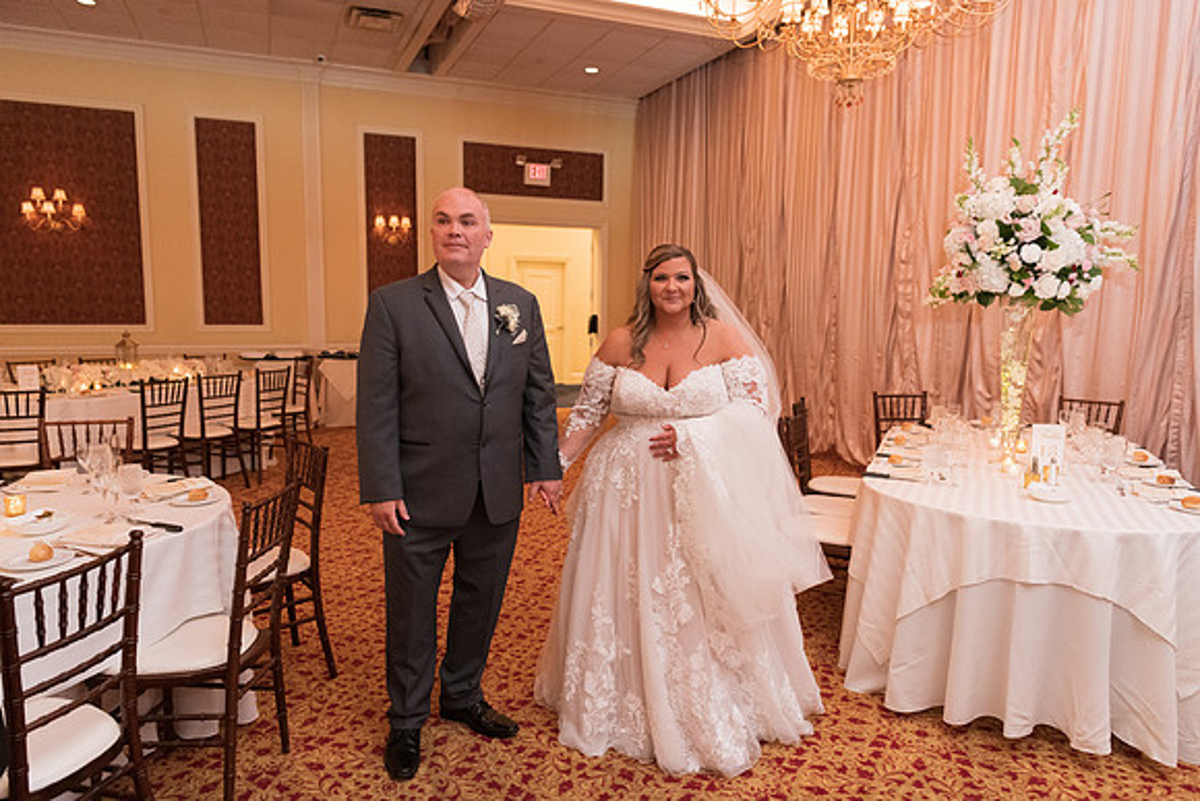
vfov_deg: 53.2
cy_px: 400
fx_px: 800
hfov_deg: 73.7
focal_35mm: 24
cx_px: 600
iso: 3200
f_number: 2.8
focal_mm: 24
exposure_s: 1/100
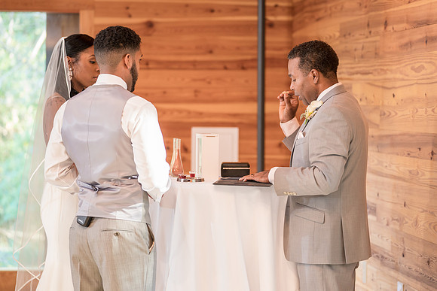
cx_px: 219
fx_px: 1315
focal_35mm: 108
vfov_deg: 12.7
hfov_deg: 18.9
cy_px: 145
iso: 1250
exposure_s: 1/100
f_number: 2.8
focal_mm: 98
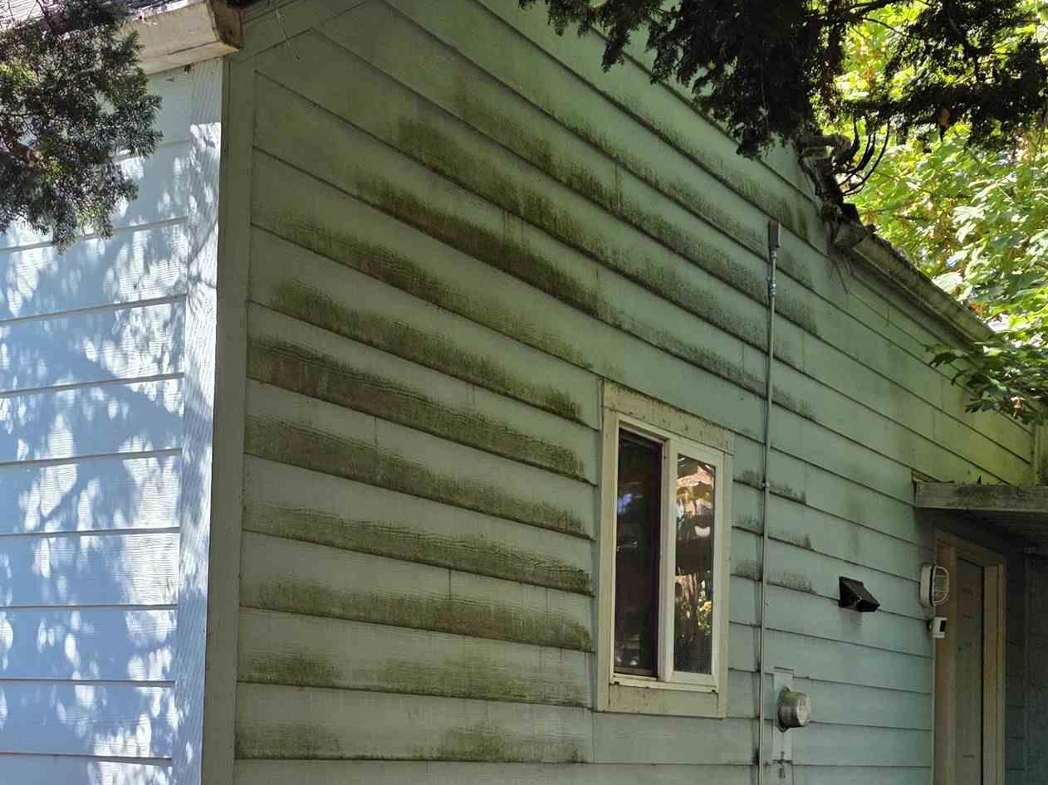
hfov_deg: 34.1
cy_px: 640
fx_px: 1695
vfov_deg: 25.6
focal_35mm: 56
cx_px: 372
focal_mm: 6.3
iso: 50
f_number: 1.7
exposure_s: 1/359
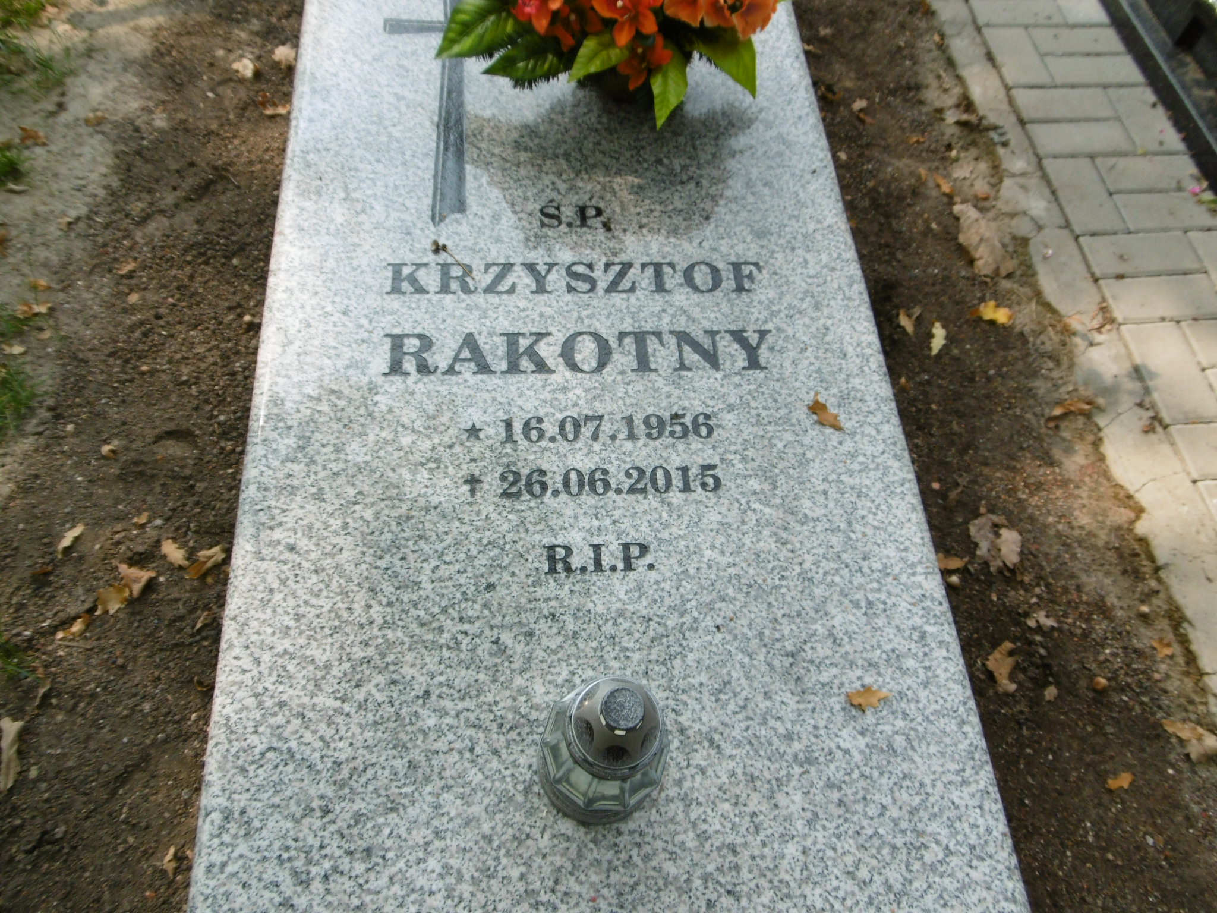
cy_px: 456
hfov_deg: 71.6
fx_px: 844
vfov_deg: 56.8
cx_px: 608
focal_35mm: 24
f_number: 3.1
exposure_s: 1/320
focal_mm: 4.3
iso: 100
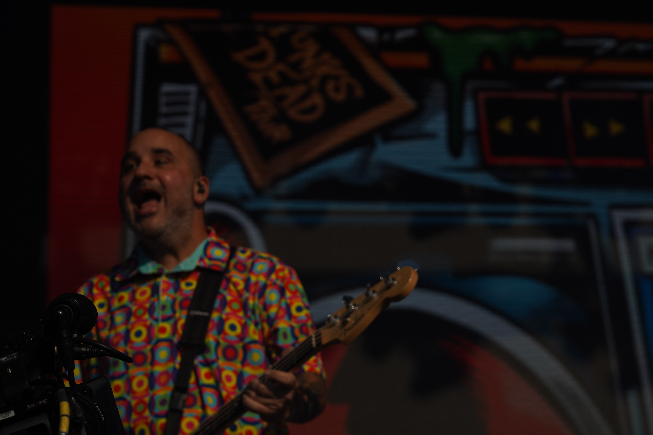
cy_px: 218
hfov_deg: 19.5
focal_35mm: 105
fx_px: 1904
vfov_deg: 13.0
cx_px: 326
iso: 100
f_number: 8
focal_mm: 105
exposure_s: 1/1600
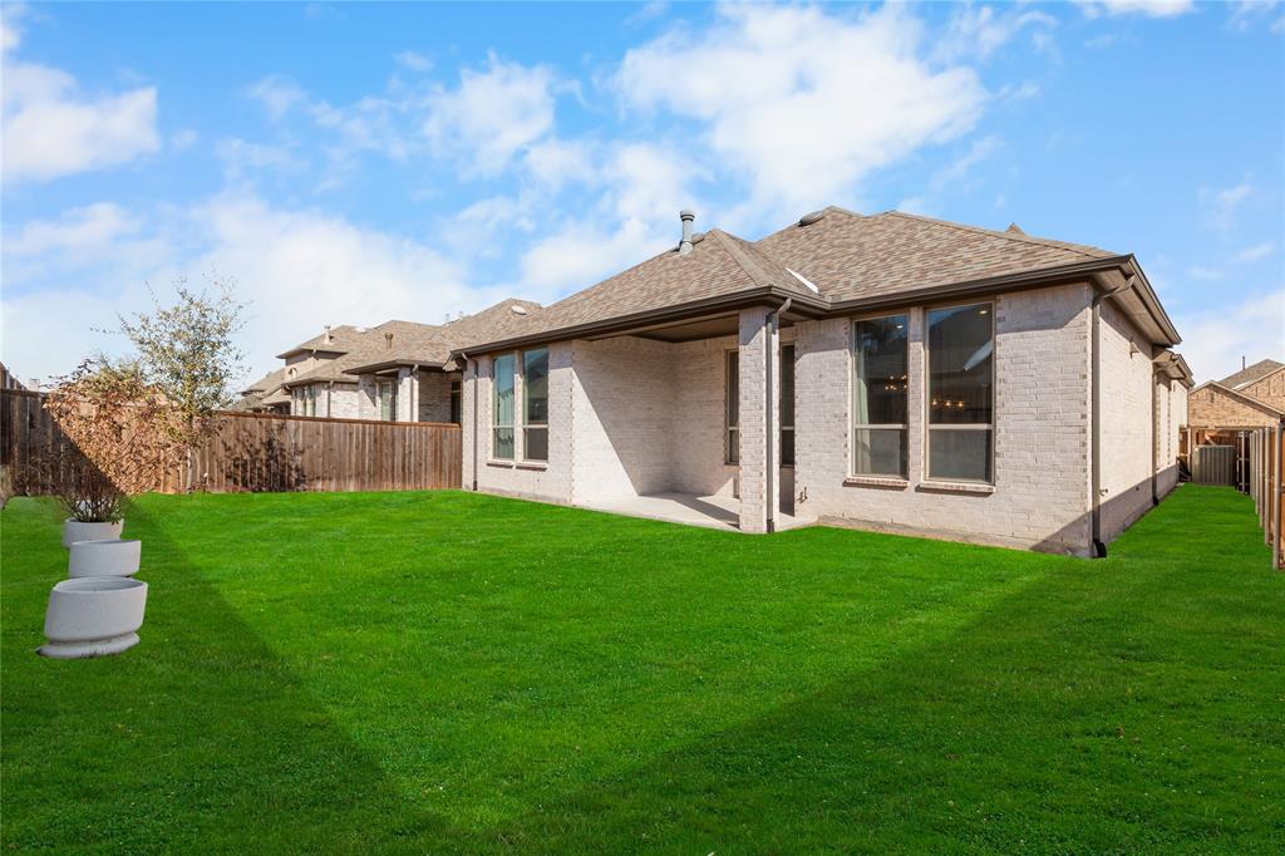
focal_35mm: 15
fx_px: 535
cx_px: 642
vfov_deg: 77.3
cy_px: 428
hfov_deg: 100.4
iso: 100
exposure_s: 1/640
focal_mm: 10
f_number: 11
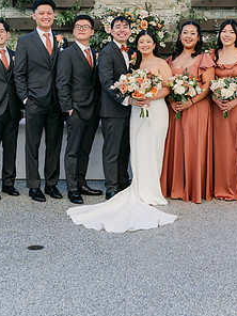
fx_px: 612
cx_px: 134
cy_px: 137
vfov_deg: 28.9
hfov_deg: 21.9
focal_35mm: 67
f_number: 4
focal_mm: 35
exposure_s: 1/640
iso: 100
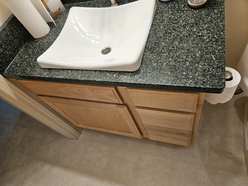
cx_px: 124
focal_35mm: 23
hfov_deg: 73.9
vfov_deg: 58.9
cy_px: 93
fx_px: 165
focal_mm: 5.4
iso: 80
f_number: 1.8
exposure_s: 1/120
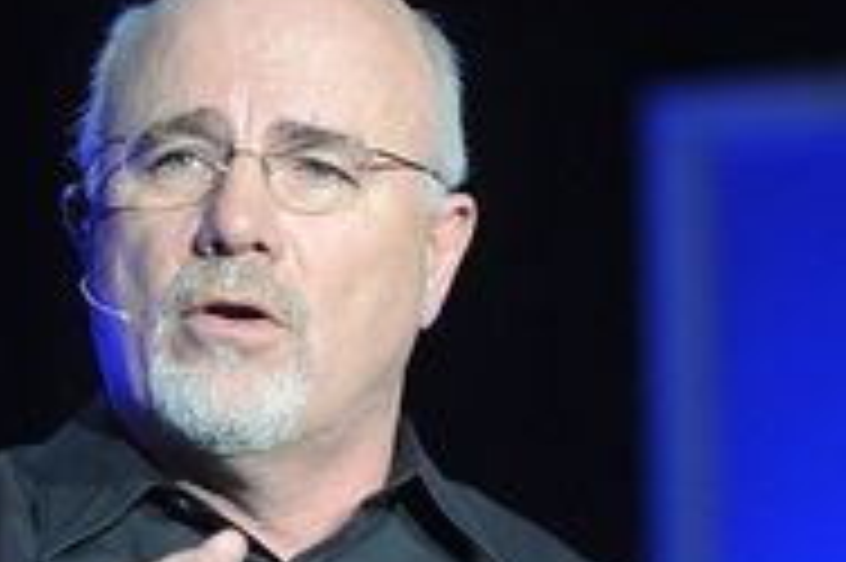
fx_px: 22540
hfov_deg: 2.2
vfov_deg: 1.4
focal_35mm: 960
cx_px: 270
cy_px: 470
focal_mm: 300
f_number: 2.8
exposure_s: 1/200
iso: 2000
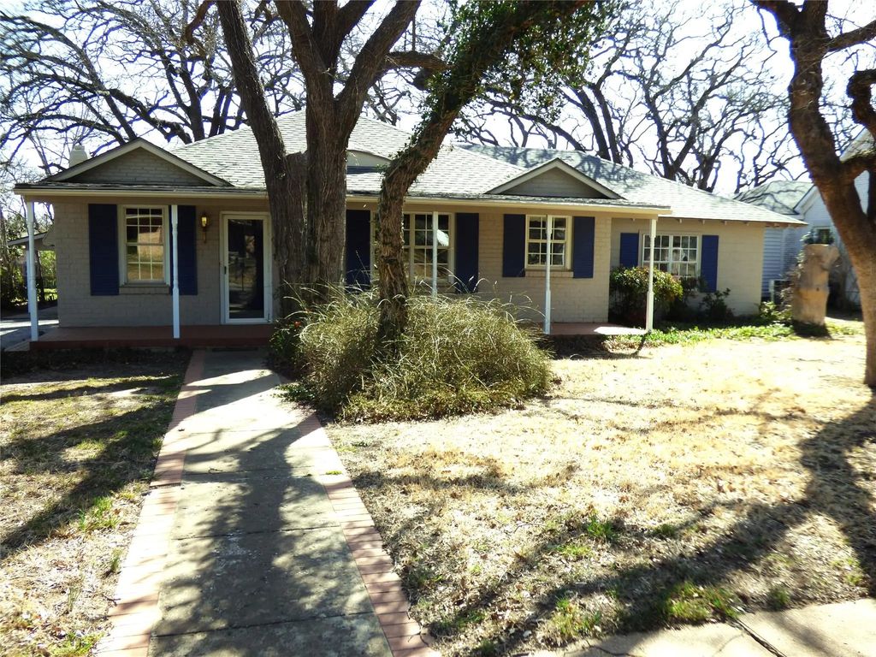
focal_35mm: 30
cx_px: 438
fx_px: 759
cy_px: 328
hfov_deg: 60.0
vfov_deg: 46.8
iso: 100
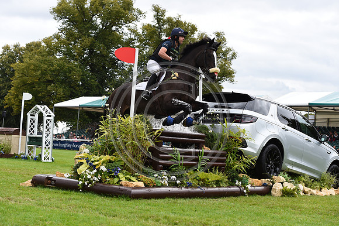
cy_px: 113
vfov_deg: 19.4
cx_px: 170
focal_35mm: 70
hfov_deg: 28.9
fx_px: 659
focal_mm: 70
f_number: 5.6
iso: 500
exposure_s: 1/1250
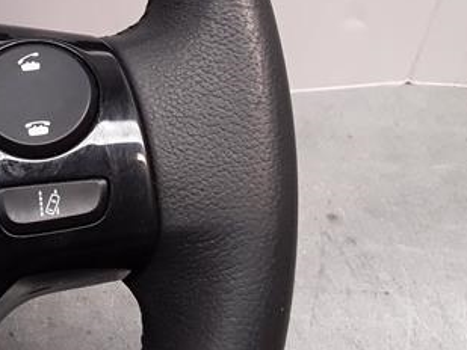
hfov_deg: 31.4
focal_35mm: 58
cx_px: 30
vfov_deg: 24.6
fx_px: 783
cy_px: 39
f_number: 1.9
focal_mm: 2.91
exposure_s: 1/100
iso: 100
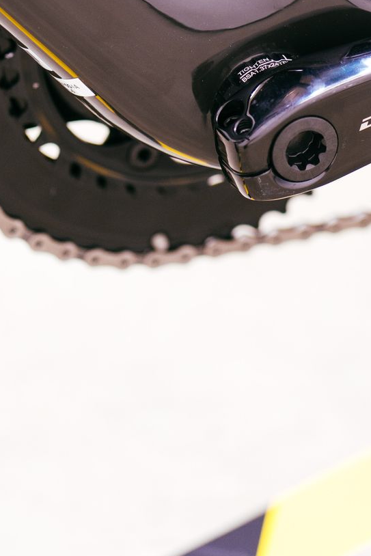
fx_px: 2905
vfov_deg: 10.8
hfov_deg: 7.3
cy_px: -48
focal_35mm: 188
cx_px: 262
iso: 1600
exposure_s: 1/100
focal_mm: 85
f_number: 2.8
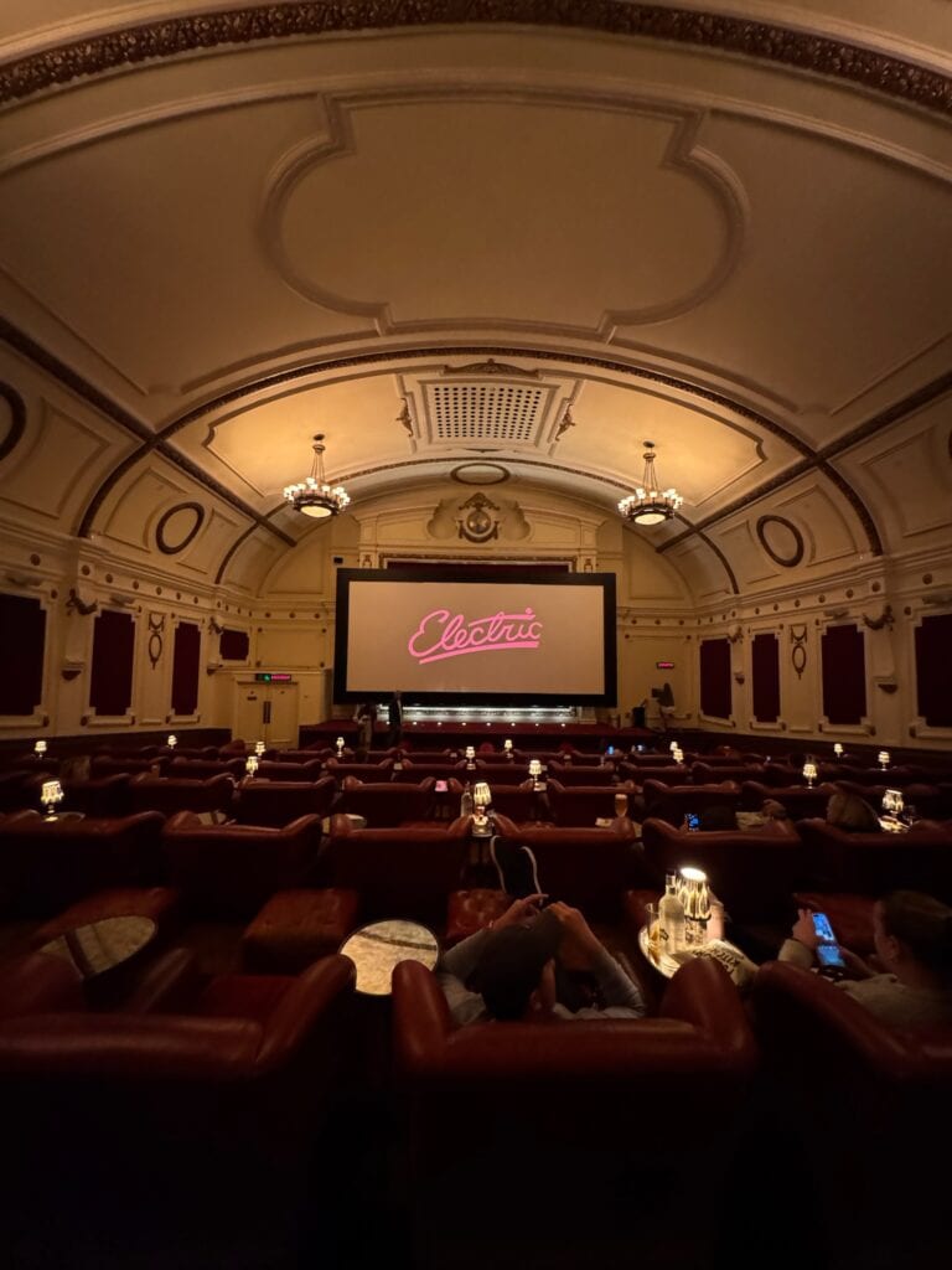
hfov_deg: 85.7
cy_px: 635
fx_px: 513
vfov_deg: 102.1
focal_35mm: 14
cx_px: 476
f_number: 2.2
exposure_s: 1/48
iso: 1250
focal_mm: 2.22
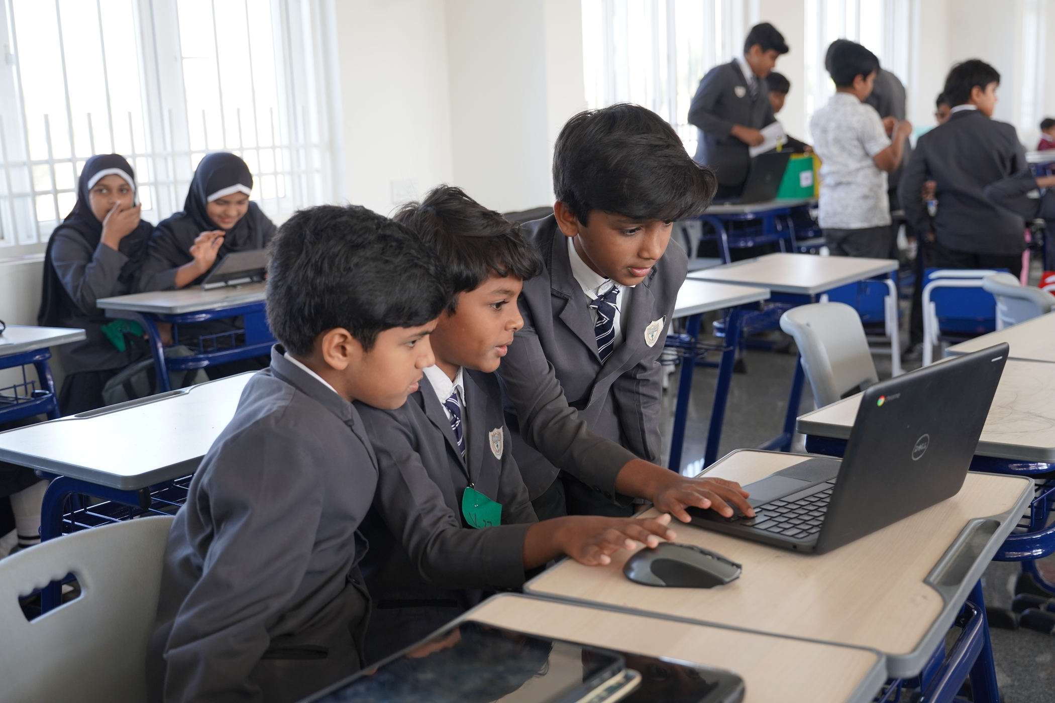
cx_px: 528
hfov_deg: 46.4
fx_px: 1231
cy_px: 352
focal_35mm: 42
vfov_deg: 31.9
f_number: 4
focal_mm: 42
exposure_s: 1/160
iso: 640
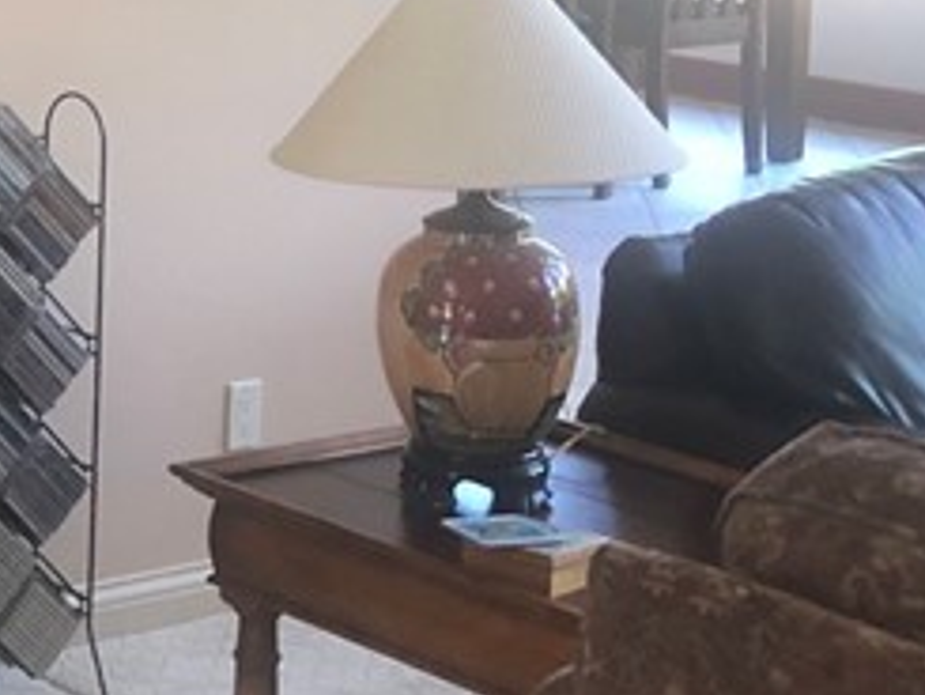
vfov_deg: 12.6
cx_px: -442
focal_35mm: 117
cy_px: 76
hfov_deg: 15.6
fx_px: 3128
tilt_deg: -9.6
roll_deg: -0.3
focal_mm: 3.99
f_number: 1.8
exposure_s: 1/15
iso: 50
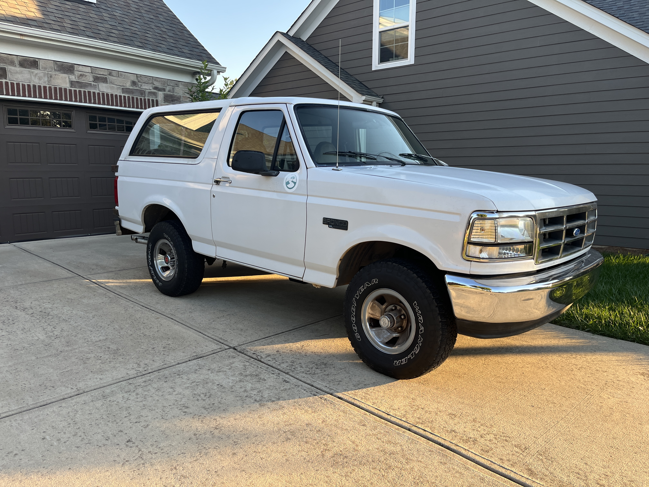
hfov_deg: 67.3
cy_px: 244
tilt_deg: -9.3
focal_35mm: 26
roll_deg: +0.0
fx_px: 487
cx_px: 324
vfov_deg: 53.1
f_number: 1.6
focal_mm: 5.1
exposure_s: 1/362
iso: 50
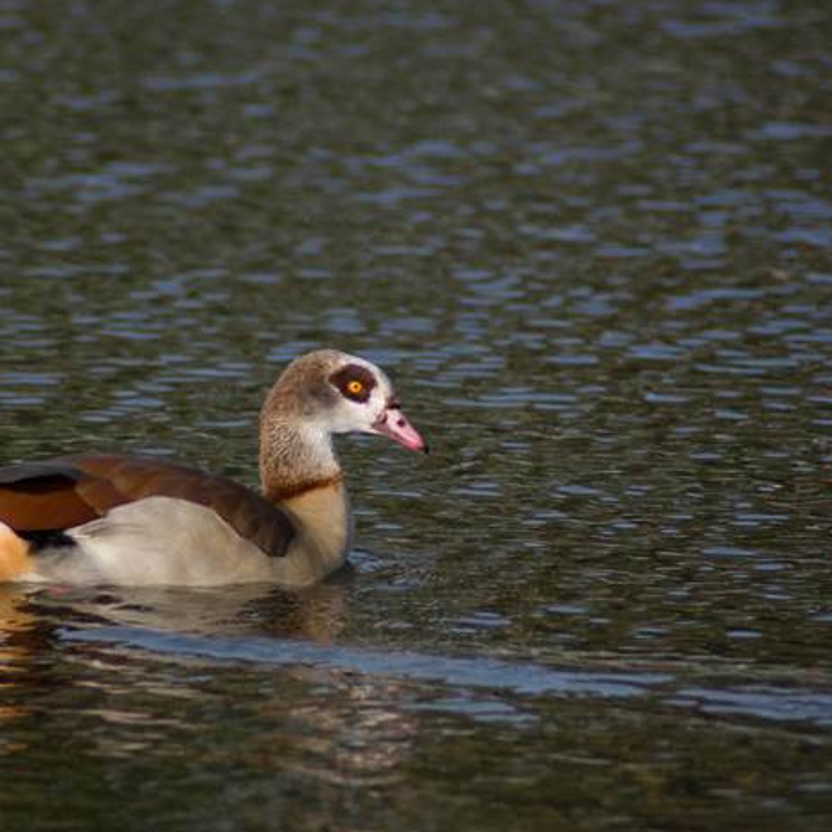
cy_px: 415
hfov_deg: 6.2
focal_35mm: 284
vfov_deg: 6.2
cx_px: 353
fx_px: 7723
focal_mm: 148
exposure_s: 1/1000
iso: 400
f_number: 4.5
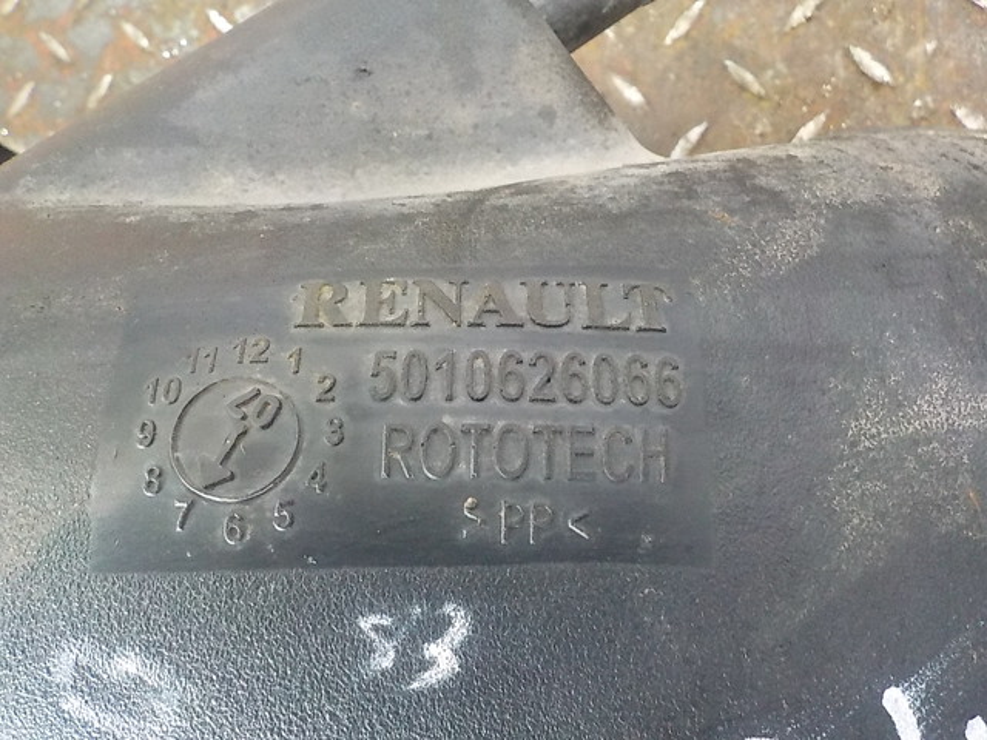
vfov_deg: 46.8
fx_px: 855
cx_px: 494
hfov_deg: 60.0
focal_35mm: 30
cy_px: 370
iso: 800
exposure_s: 1/20
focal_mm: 4.1
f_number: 3.3
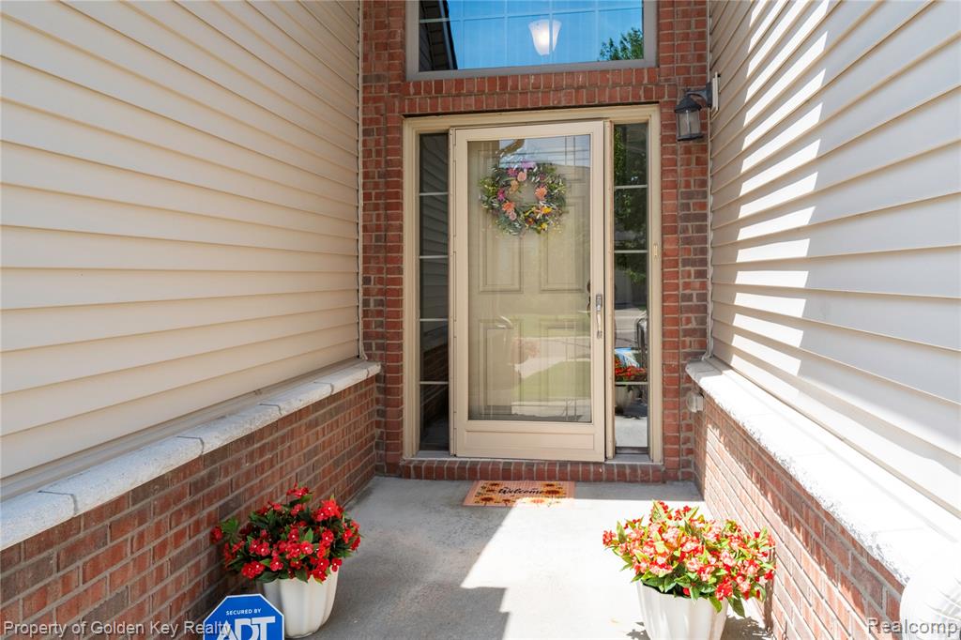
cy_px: 320
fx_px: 720
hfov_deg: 67.4
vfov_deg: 47.9
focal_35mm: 27
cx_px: 480
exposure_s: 1/125
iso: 640
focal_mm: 18
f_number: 8
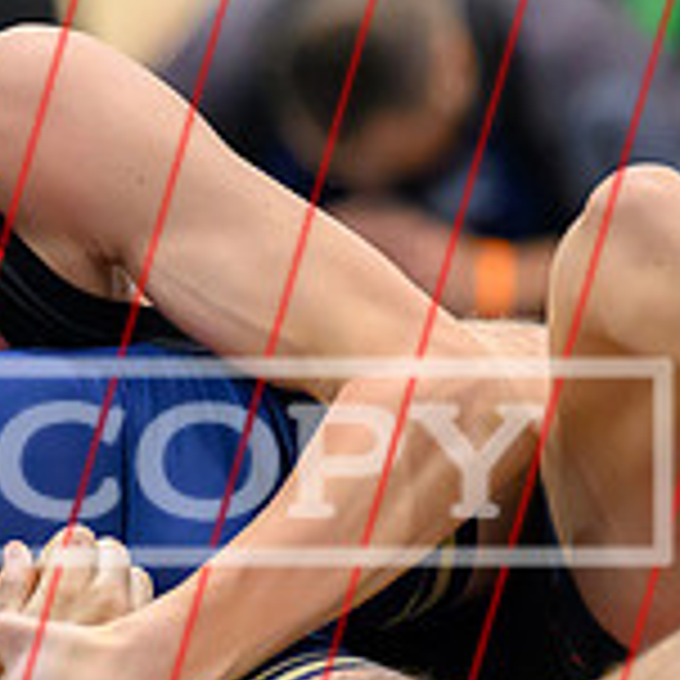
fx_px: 12068
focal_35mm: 543
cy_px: 397
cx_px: -313
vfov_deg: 3.2
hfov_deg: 3.2
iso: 6400
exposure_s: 1/640
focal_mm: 135
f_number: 2.8
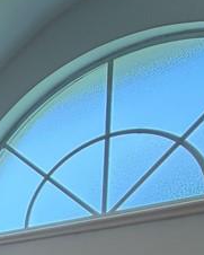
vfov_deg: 25.5
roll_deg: +0.8
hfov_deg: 14.8
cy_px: 346
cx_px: -289
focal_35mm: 62
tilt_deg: -4.8
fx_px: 468
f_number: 2.2
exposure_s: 1/121
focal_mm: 2.22
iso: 50
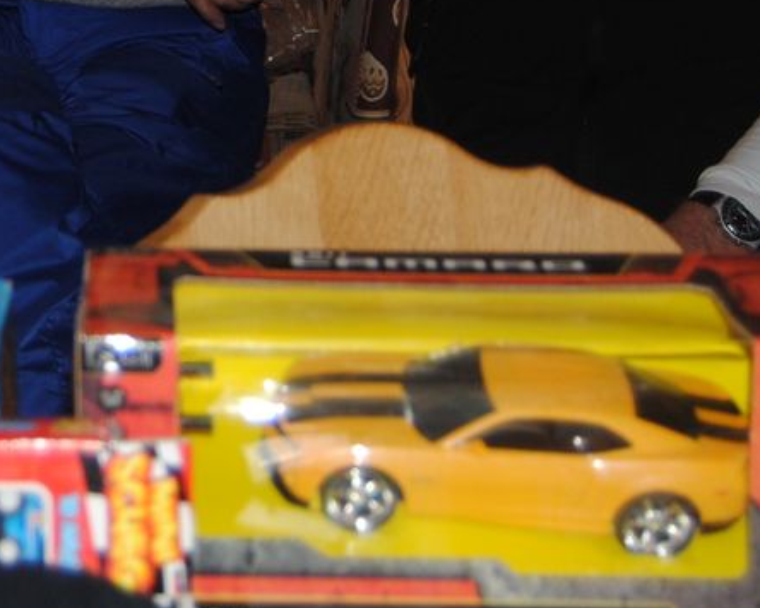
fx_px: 2968
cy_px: -205
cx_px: -312
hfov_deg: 13.9
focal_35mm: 132
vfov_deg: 11.4
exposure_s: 1/60
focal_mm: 26
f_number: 4
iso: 200
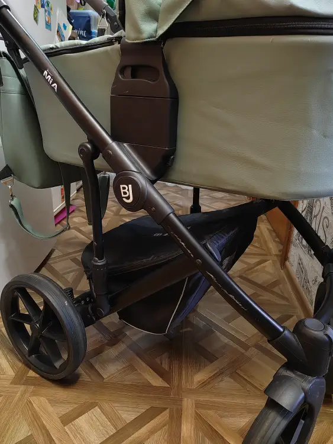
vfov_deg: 65.3
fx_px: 346
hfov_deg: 51.4
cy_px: 222
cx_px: 166
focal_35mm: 27
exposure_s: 1/25
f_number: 1.9
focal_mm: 5.52
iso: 2000
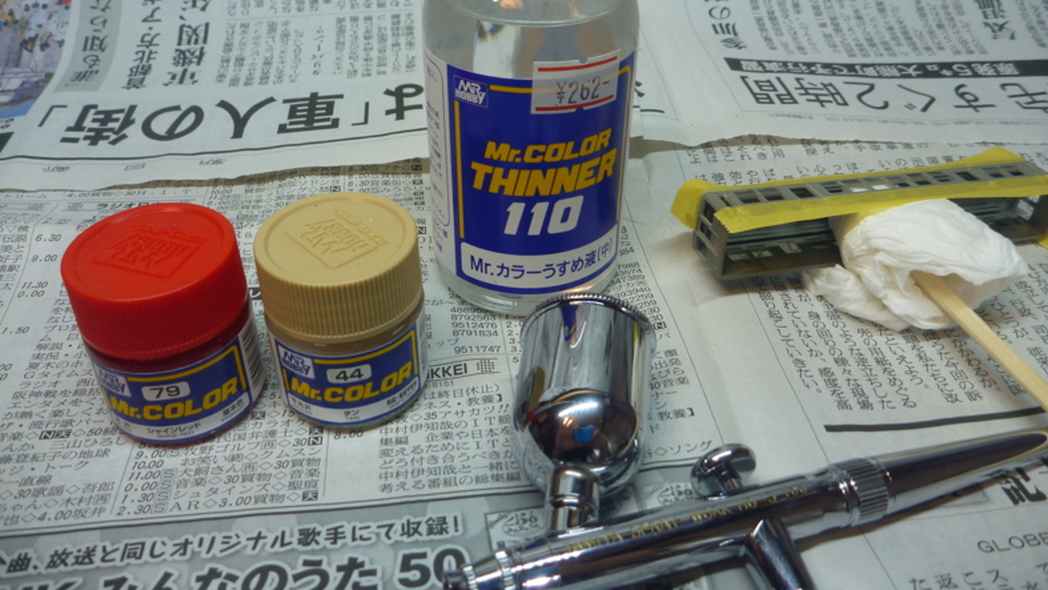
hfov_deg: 62.6
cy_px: 217
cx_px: 527
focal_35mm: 31
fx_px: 862
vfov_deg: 37.5
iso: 100
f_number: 3.3
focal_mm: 4.9
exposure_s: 1/30
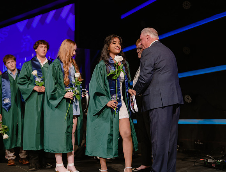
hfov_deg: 34.8
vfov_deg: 26.8
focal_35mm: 55
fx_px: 361
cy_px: 86
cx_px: 113
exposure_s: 1/320
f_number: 1.2
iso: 640
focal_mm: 50
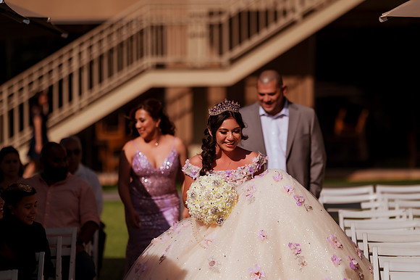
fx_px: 1637
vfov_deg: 9.8
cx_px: 218
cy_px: 134
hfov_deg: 14.6
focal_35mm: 140
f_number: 1.8
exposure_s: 1/8000
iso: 50
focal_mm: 135
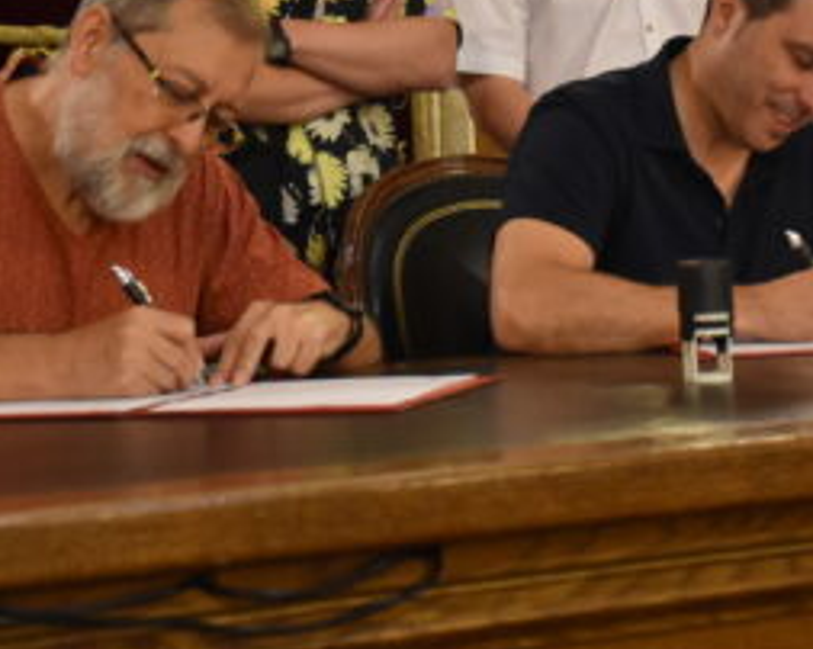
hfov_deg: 19.3
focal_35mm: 99
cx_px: 533
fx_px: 2380
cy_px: 177
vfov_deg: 15.5
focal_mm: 30
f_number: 4
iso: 1600
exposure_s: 1/60
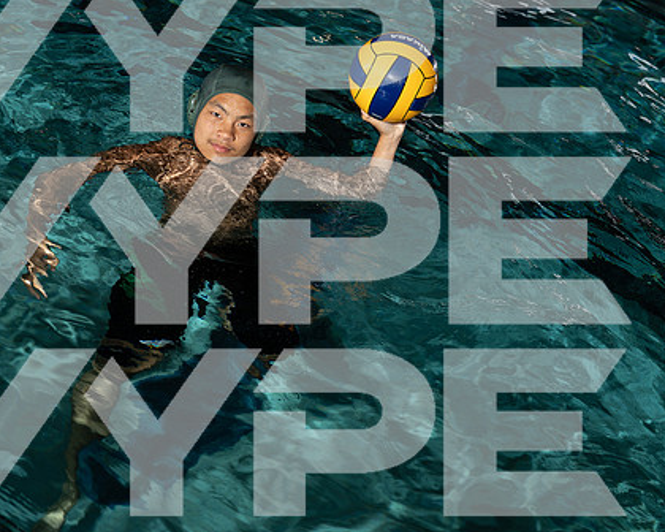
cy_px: 241
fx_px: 1122
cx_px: 228
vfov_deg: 26.7
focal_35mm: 57
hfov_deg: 32.8
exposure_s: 1/250
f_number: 4
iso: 100
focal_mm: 44
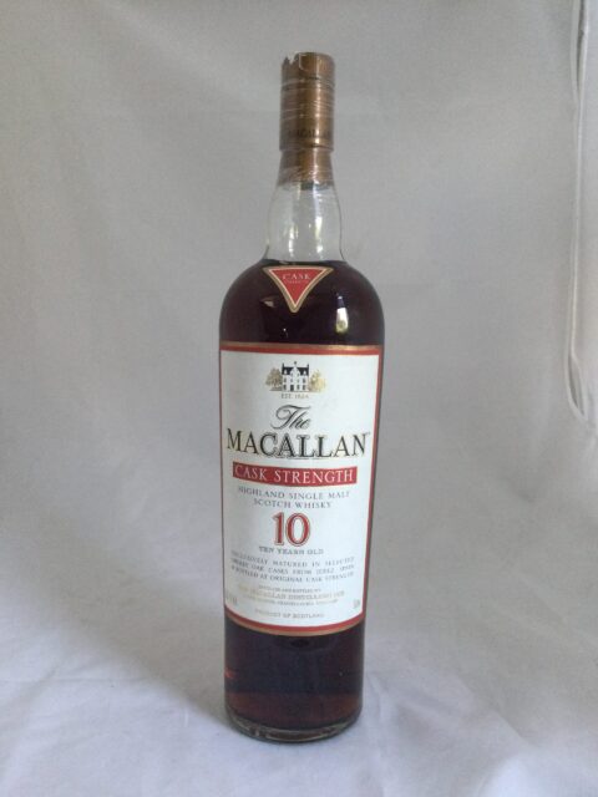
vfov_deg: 58.4
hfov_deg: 45.4
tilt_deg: -7.1
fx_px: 714
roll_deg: -0.4
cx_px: 299
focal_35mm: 31
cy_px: 398
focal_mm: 3.3
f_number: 2.4
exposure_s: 1/33
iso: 100
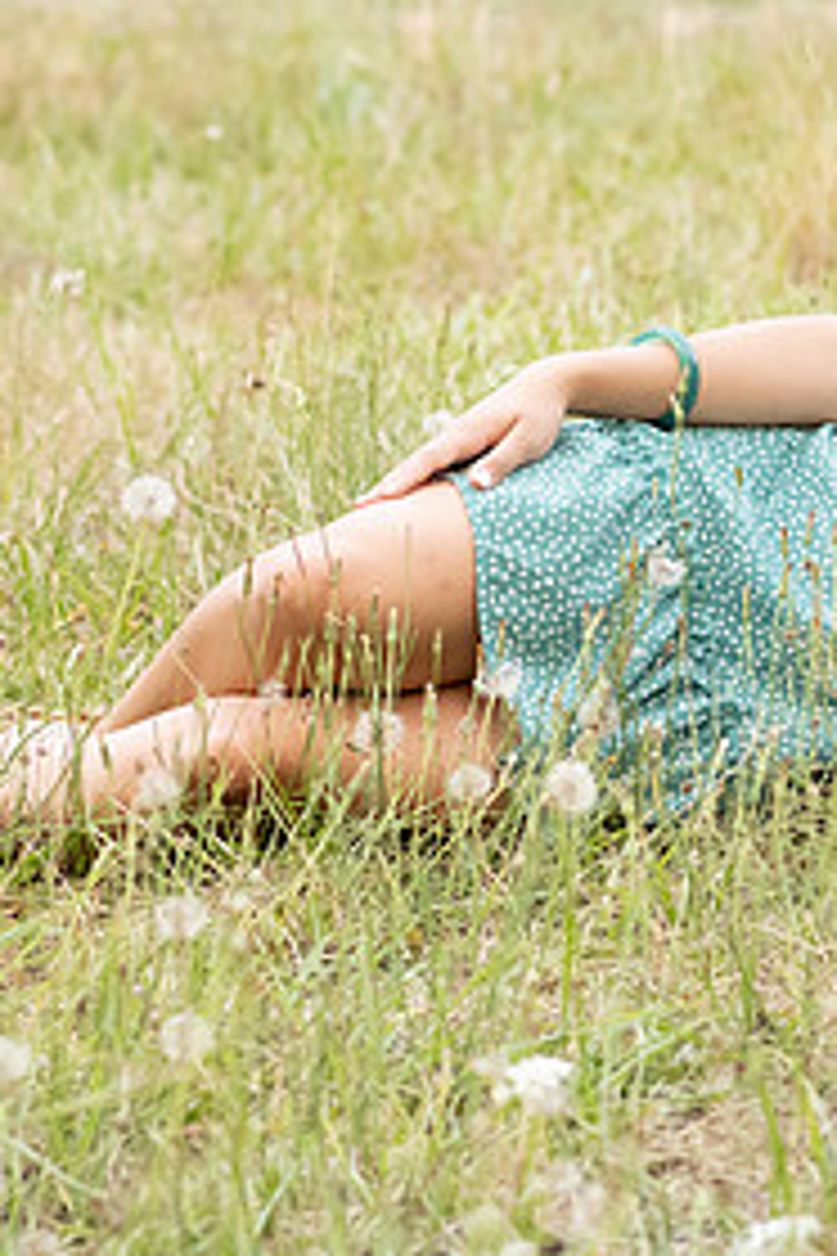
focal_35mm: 214
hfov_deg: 6.4
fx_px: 7463
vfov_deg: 9.6
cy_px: 323
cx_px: 800
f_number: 4
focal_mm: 85
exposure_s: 1/400
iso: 2500
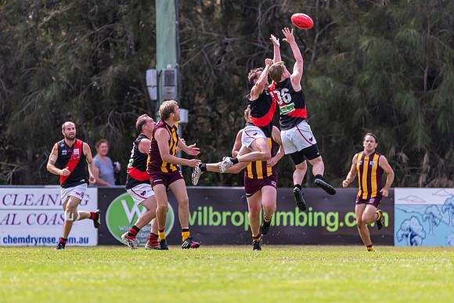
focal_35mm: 696
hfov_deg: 3.0
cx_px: 191
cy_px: 176
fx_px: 8783
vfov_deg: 2.0
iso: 800
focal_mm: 600
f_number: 6.3
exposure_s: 1/1600
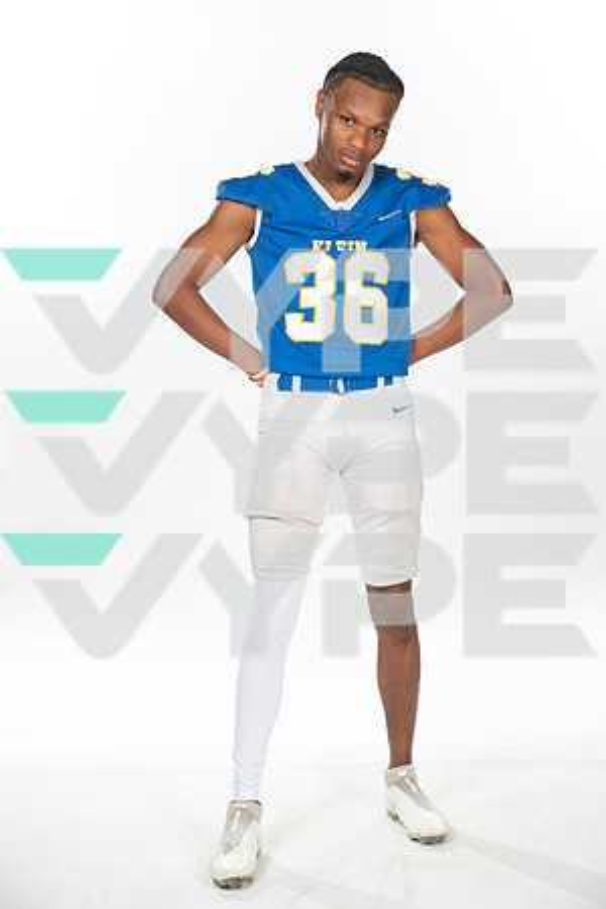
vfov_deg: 31.0
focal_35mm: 65
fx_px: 1641
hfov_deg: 20.9
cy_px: 454
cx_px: 303
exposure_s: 1/320
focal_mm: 65
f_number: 7.1
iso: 800
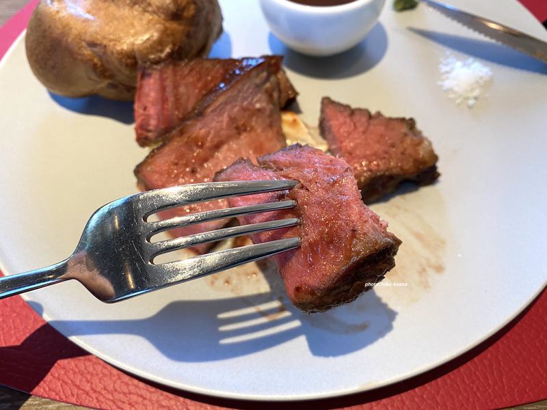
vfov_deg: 53.1
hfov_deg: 67.3
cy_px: 205
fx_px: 411
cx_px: 274
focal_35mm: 26
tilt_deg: -59.2
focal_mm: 4.25
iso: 160
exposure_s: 1/50
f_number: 1.8
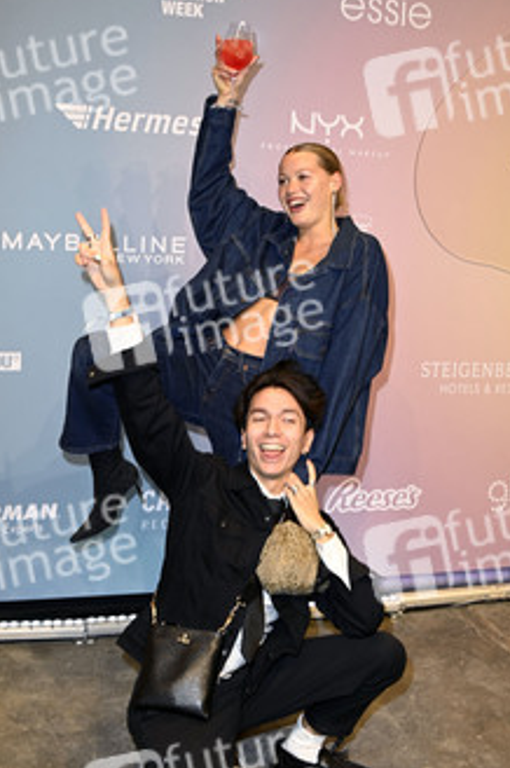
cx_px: 271
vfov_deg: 49.5
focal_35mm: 39
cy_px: 433
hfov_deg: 34.1
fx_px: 830
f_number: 5.6
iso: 400
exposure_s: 1/160
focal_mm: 32
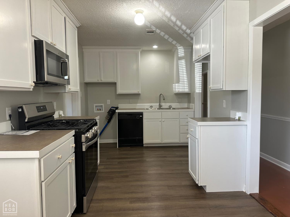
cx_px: 145
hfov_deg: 71.6
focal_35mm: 24
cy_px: 108
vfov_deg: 56.8
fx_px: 201
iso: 160
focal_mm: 6.86
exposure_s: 1/120
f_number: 1.78
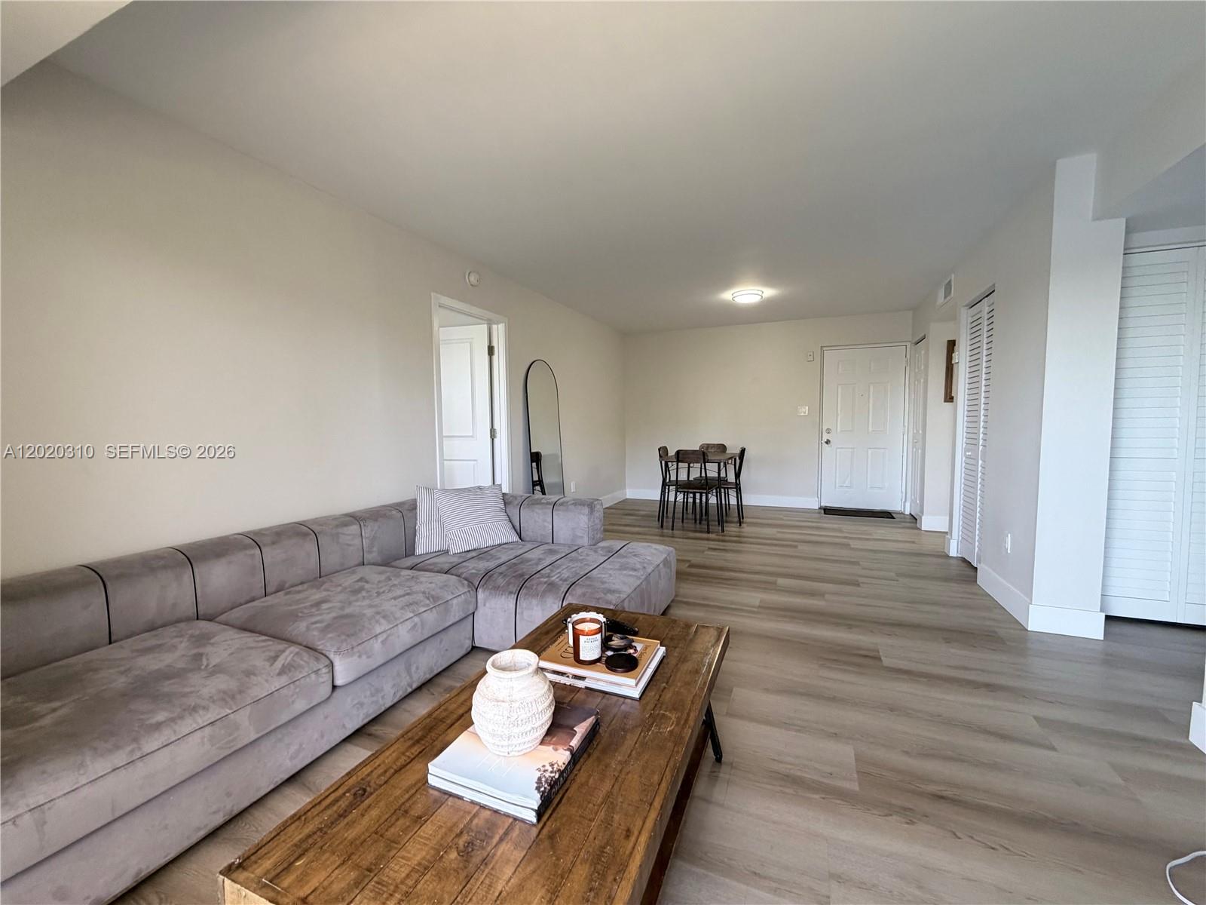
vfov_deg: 85.7
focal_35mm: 14
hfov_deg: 102.1
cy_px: 452
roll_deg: +0.7
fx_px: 488
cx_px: 603
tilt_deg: -4.0
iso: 250
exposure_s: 1/120
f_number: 2.2
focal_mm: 2.22
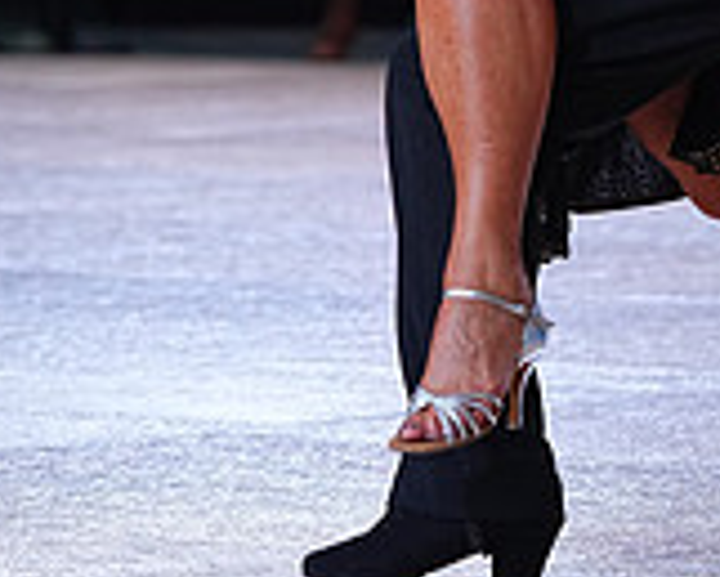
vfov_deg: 3.2
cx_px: 476
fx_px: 10149
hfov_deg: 4.1
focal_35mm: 476
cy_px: -331
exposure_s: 1/500
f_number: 4
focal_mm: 141
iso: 1250
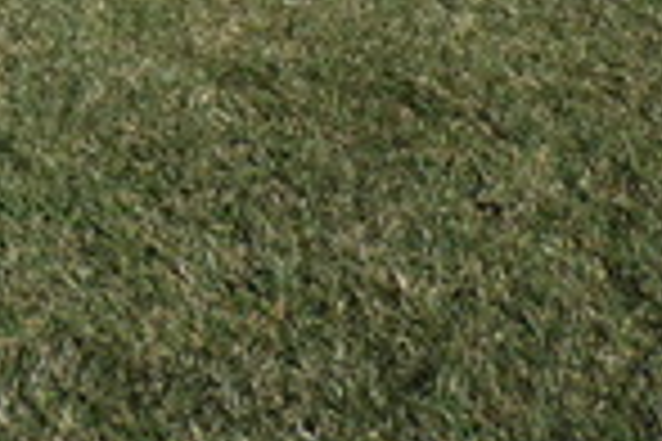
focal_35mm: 113
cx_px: -149
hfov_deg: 17.2
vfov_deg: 10.6
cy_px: -580
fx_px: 2078
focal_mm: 4.5
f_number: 9.2
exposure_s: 1/180
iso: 80
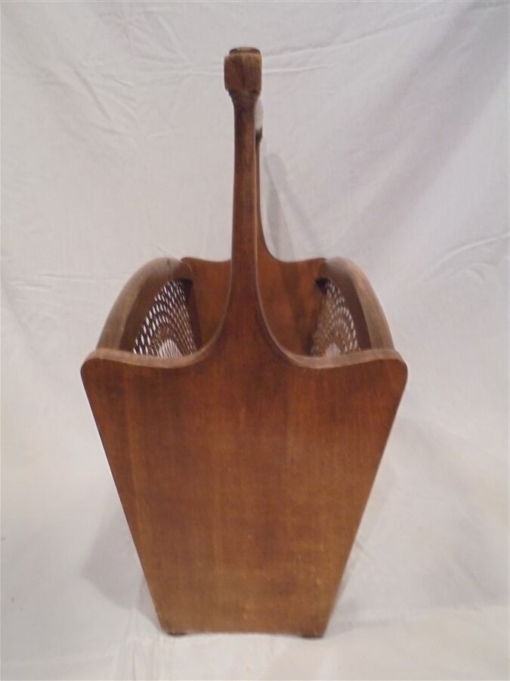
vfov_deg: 61.7
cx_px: 255
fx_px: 570
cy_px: 340
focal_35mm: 29
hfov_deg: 48.2
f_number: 3.7
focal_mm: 5.3
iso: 400
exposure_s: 1/10
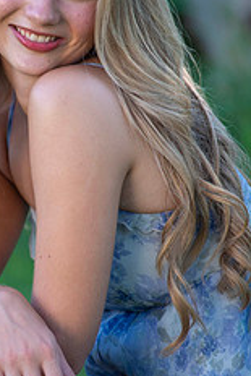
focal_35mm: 388
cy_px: 156
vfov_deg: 5.3
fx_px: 4051
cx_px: 53
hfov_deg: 3.5
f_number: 4
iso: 160
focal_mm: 200
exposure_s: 1/200
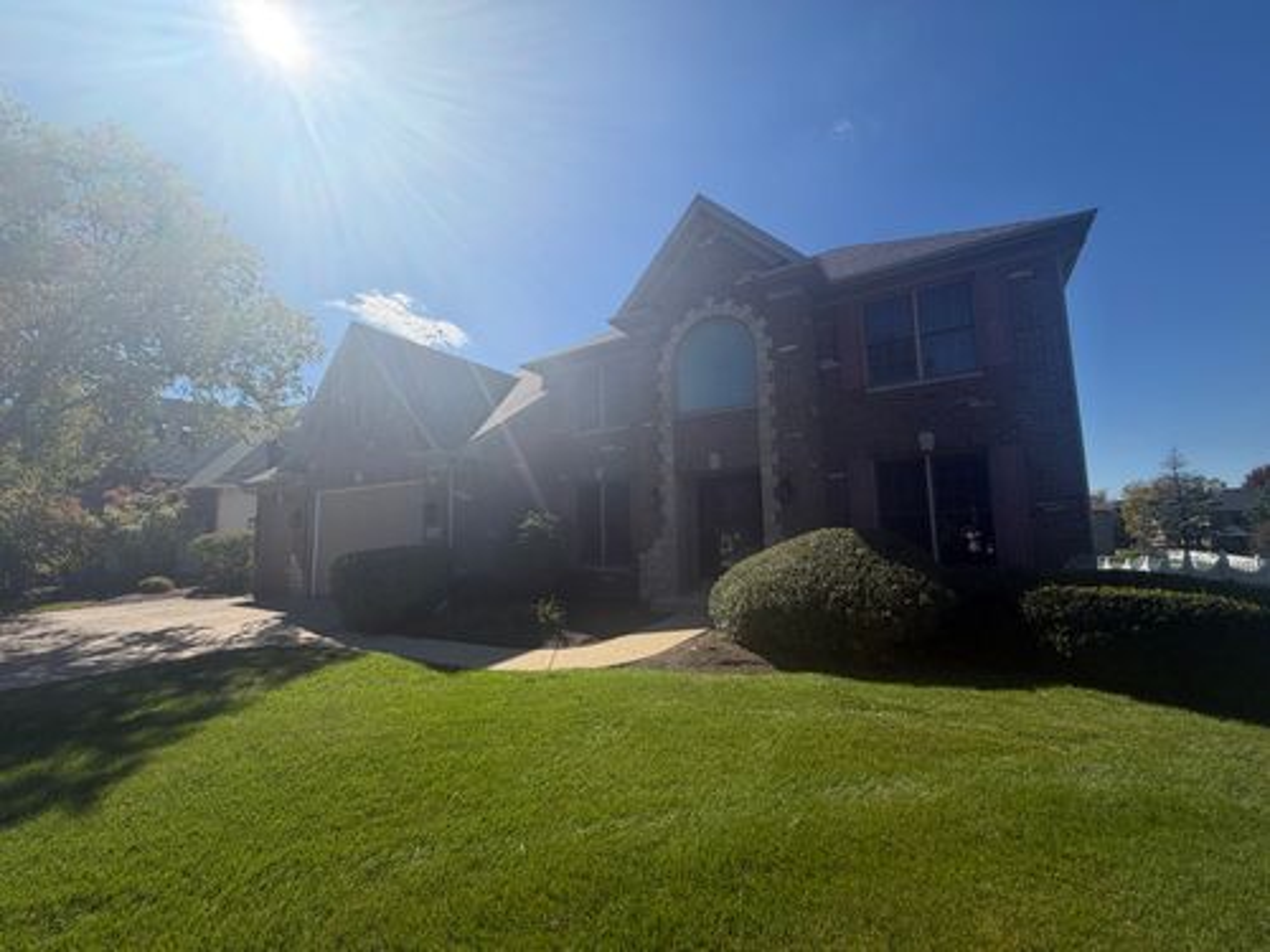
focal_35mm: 14
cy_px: 476
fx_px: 514
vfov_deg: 85.7
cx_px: 635
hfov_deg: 102.1
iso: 32
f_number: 2.2
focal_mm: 2.22
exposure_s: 1/1125
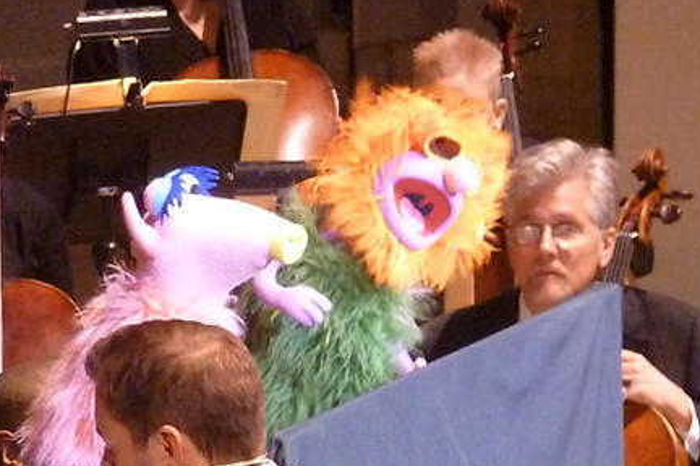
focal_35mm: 592
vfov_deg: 2.3
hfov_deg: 3.5
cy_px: 369
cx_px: 460
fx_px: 11510
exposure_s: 1/25
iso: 3200
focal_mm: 68.8
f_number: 5.9
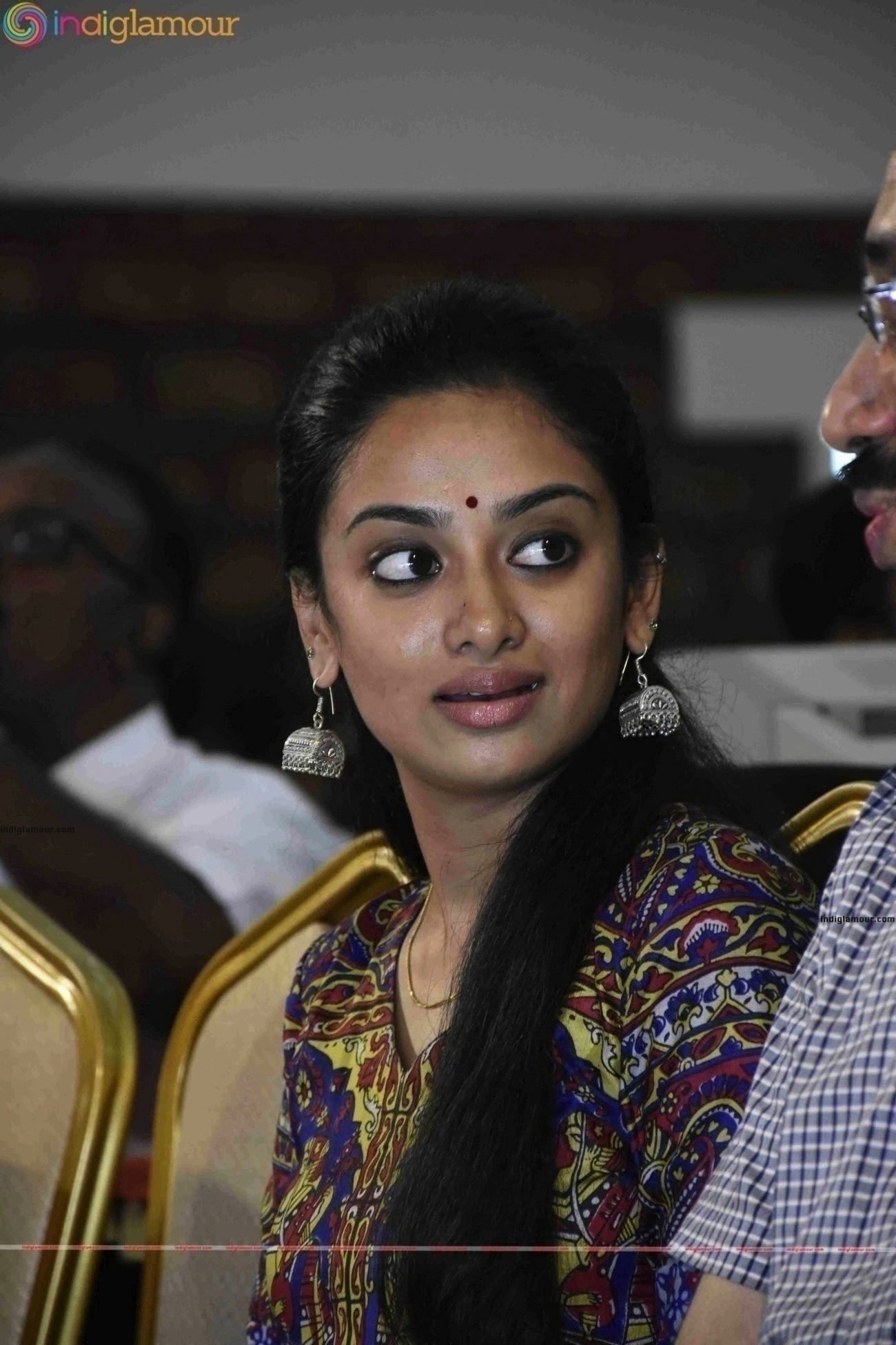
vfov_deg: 9.8
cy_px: 672
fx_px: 7839
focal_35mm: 210
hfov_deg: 6.5
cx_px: 448
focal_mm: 140
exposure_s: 1/100
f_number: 5.6
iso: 2500
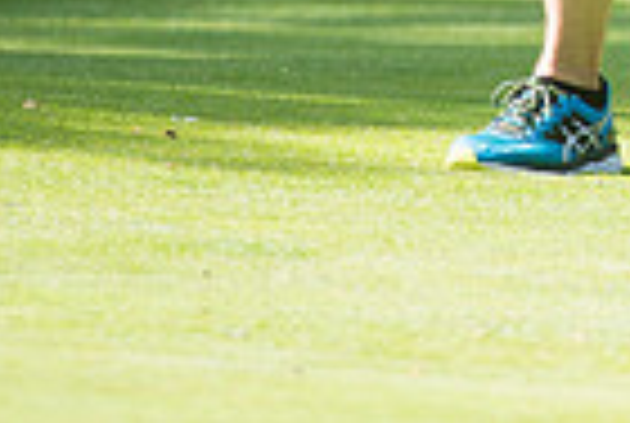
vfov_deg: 1.1
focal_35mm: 1240
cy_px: -443
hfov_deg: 1.7
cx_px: 896
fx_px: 21746
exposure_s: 1/1000
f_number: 5.6
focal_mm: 300
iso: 400
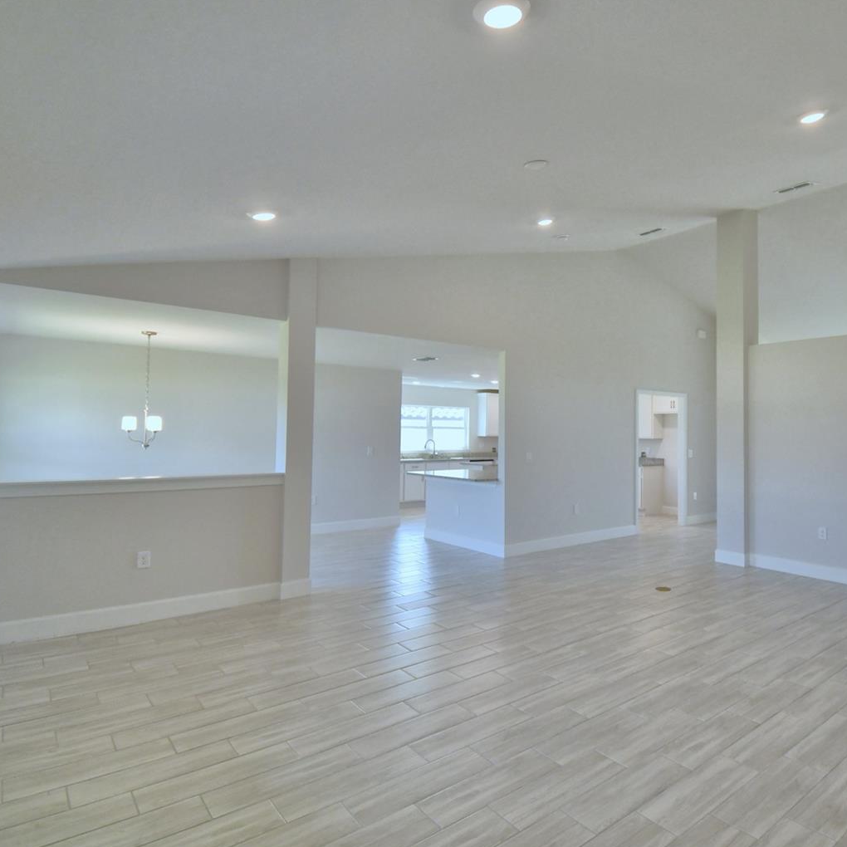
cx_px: 564
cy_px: 410
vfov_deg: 74.8
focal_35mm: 20
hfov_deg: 72.6
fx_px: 554
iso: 400
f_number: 4.5
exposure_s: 1/125
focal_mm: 10
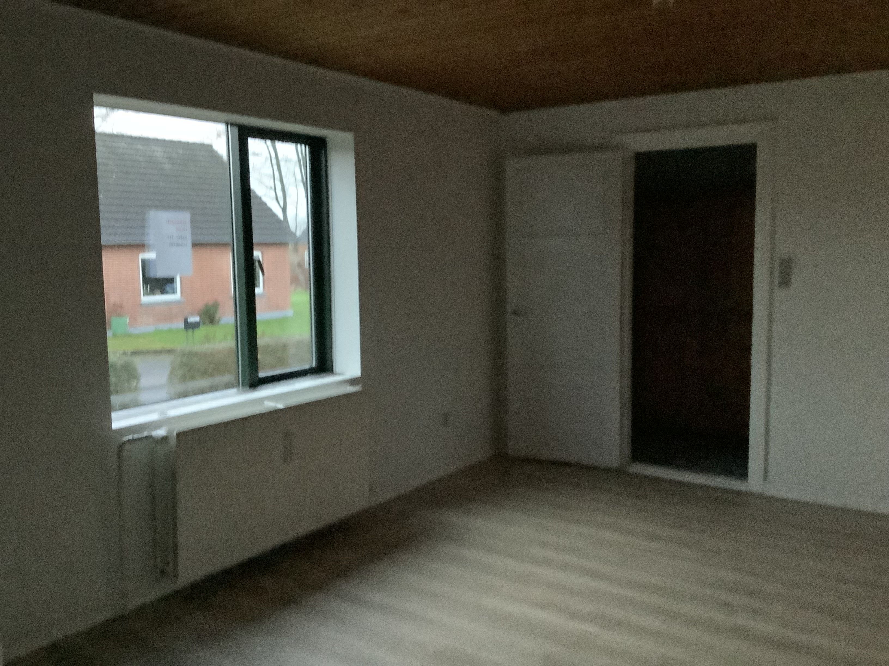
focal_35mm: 31
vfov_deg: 45.4
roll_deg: +0.0
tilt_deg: -6.0
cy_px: 333
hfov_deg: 58.4
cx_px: 444
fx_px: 796
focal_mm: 3.3
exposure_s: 1/20
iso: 800
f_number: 2.4
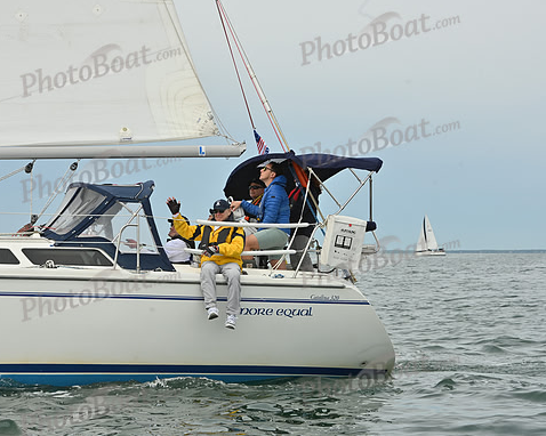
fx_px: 1841
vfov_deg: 13.5
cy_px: 216
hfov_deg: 16.9
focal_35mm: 114
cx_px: 241
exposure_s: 1/800
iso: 320
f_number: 11
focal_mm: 100
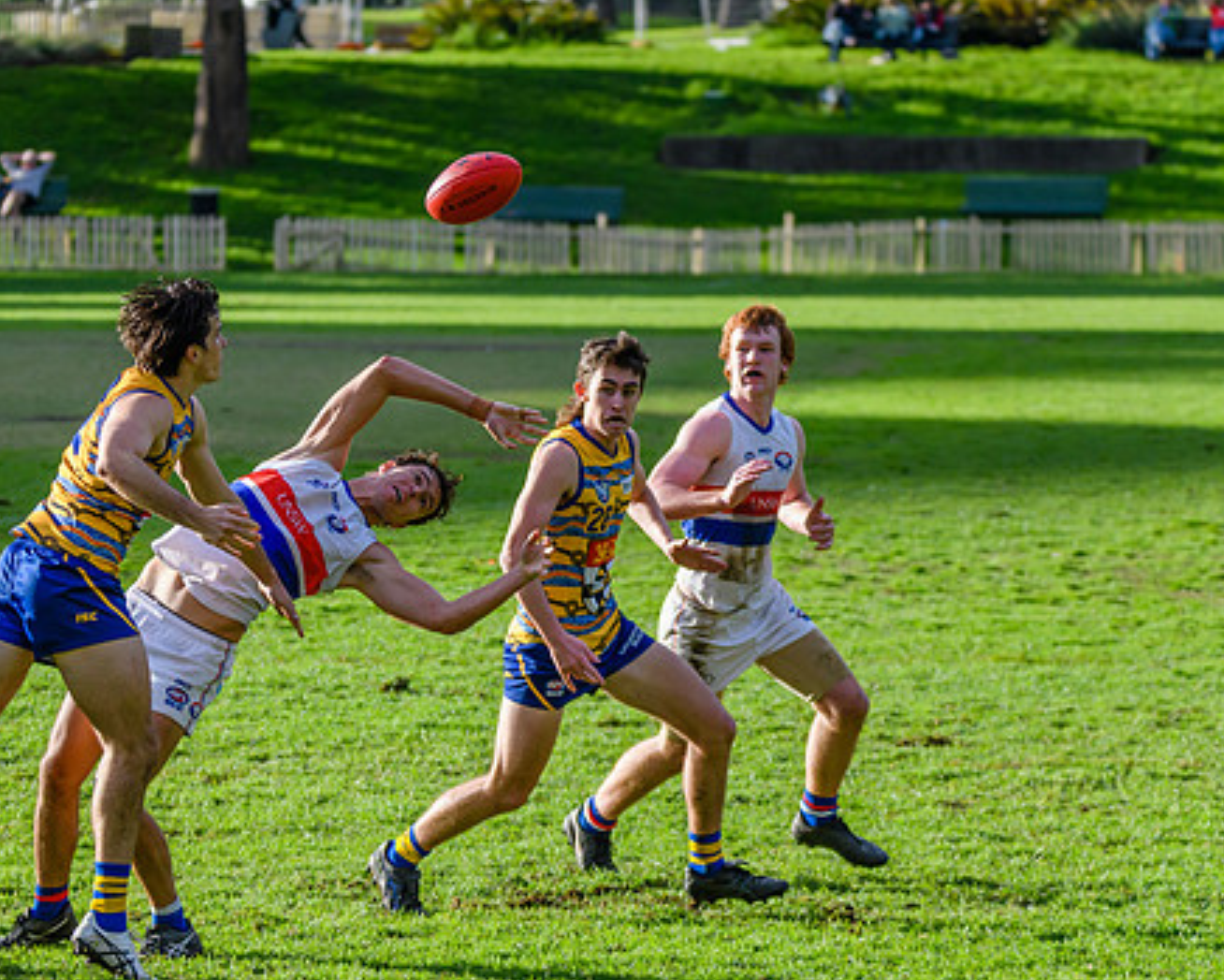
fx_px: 10037
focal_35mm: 277
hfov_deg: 7.0
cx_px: 373
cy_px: 571
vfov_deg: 5.6
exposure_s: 1/1600
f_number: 5.6
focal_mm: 170
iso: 800
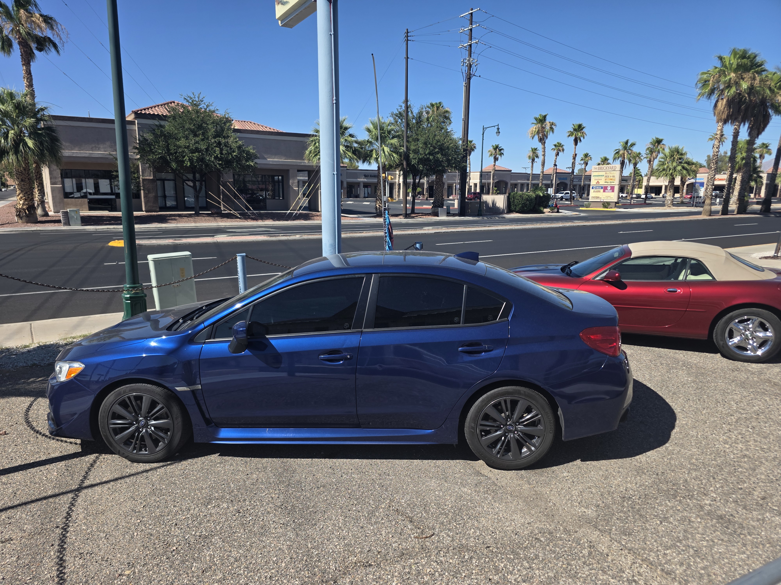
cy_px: 292
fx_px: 519
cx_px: 390
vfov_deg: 58.9
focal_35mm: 23
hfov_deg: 73.9
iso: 80
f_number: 1.7
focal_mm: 6.3
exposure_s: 1/5296
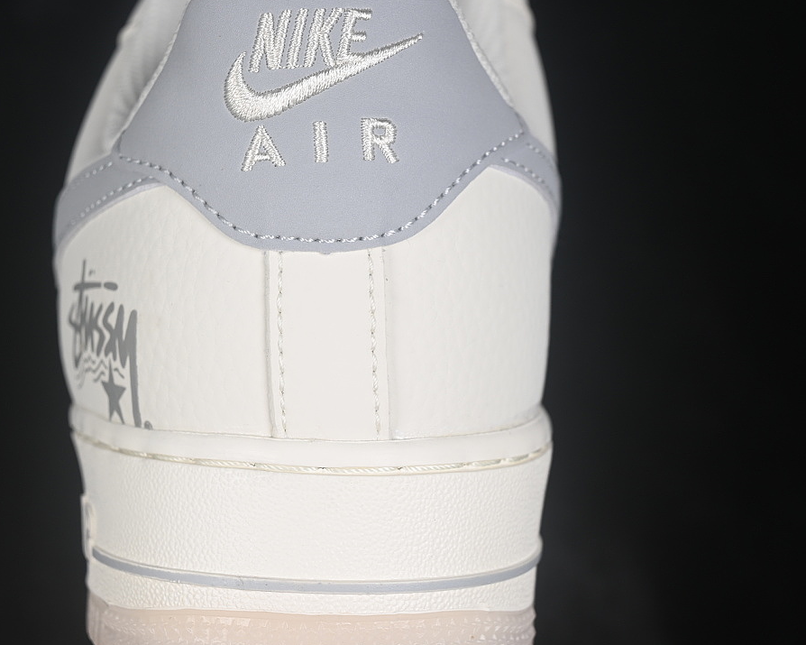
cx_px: 333
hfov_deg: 22.5
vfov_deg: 18.1
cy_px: 323
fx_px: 2027
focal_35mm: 85
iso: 160
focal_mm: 50
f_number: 7.1
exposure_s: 1/80
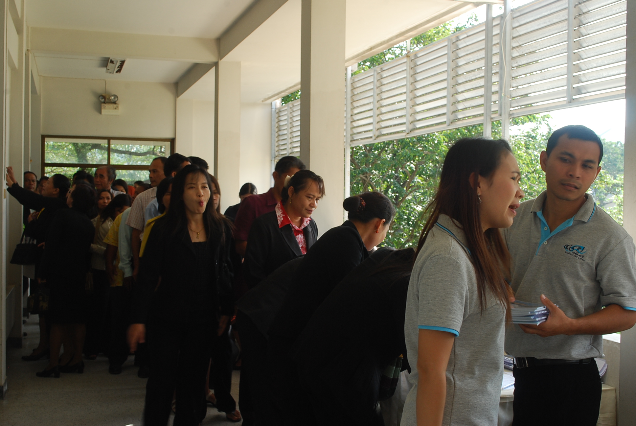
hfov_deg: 43.6
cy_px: 213
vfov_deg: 29.9
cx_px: 318
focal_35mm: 45
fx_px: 796
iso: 200
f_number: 11
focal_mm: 30
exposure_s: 1/30
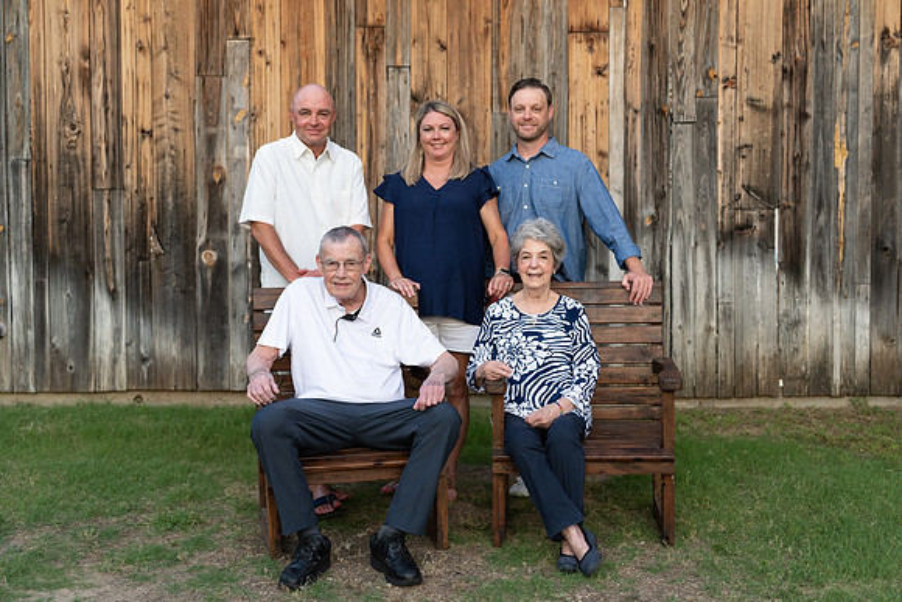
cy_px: 303
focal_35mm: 51
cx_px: 456
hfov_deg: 39.2
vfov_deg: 26.7
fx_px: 1268
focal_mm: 50
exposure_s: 1/500
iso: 200
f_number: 2.8
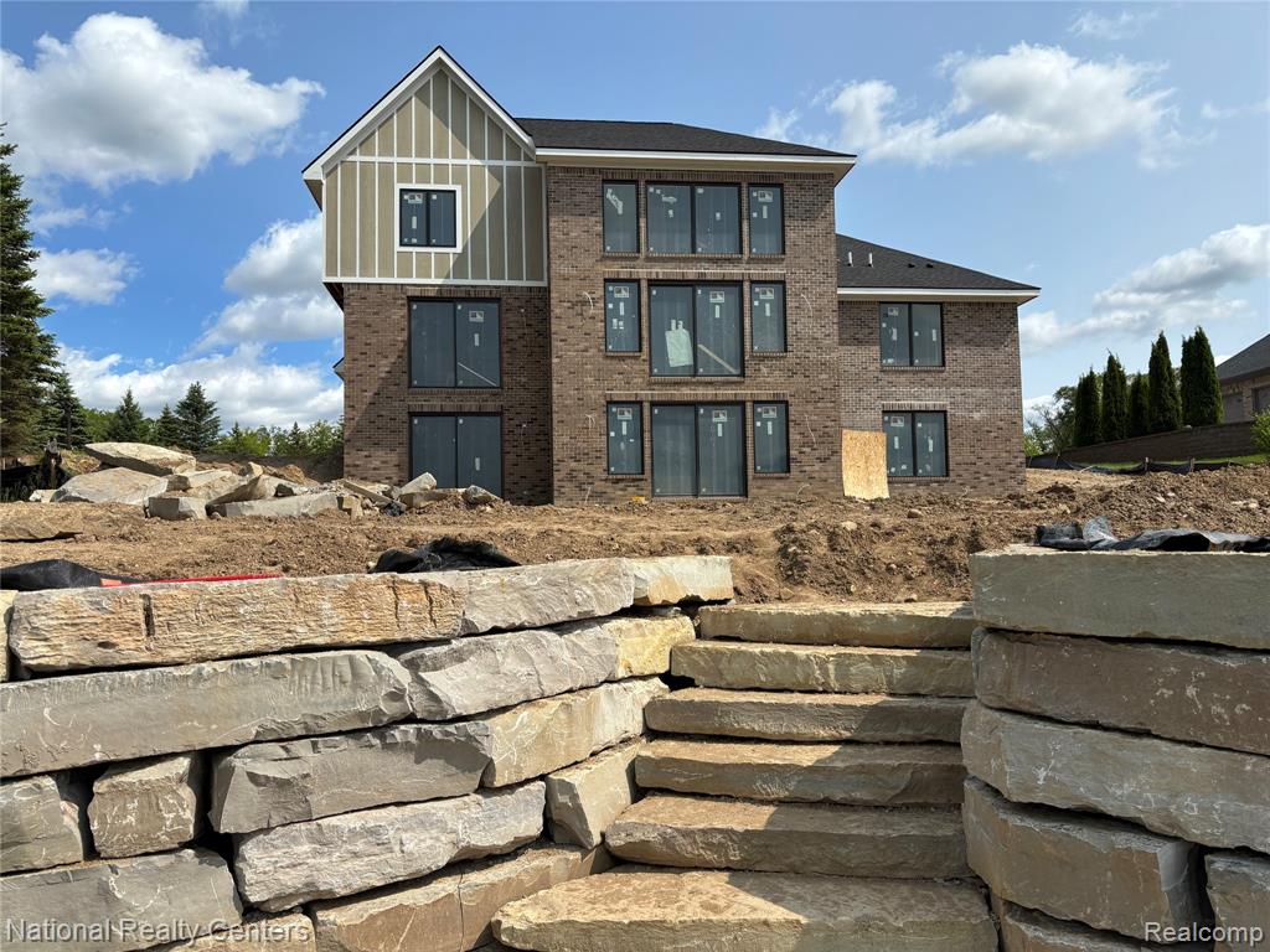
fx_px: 954
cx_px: 635
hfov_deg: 67.3
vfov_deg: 53.1
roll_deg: +1.4
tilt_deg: +3.5
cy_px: 476
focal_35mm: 26
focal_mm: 5.96
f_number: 1.6
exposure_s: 1/3937
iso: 50
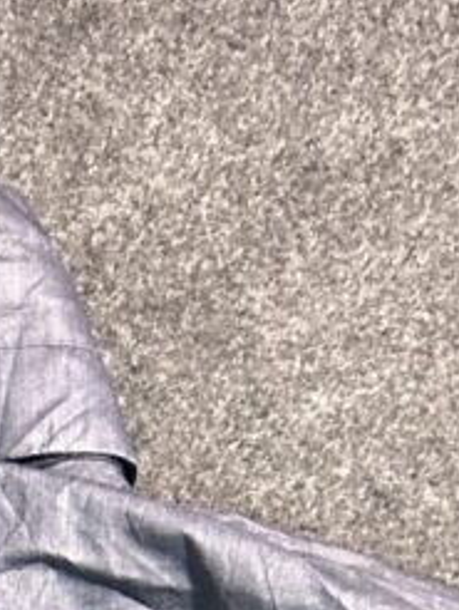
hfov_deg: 8.6
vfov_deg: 9.3
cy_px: 1805
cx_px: -213
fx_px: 2983
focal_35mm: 169
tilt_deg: -68.6
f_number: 1.5
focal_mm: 5.7
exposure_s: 1/50
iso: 320
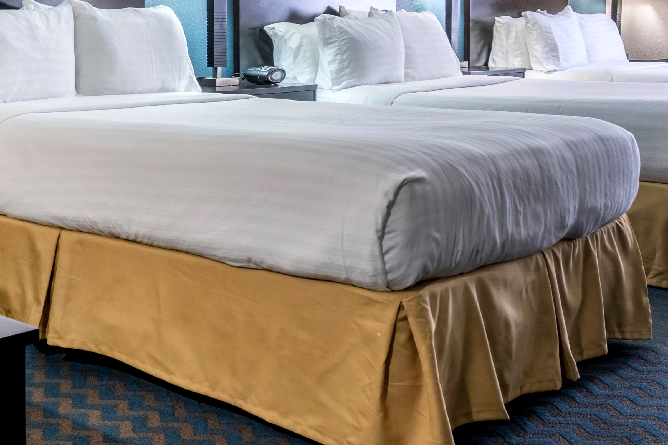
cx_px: -89
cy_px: 40
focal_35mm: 56
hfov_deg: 31.2
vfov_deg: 23.5
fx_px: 1039
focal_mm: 17
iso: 320
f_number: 8
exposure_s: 1/15
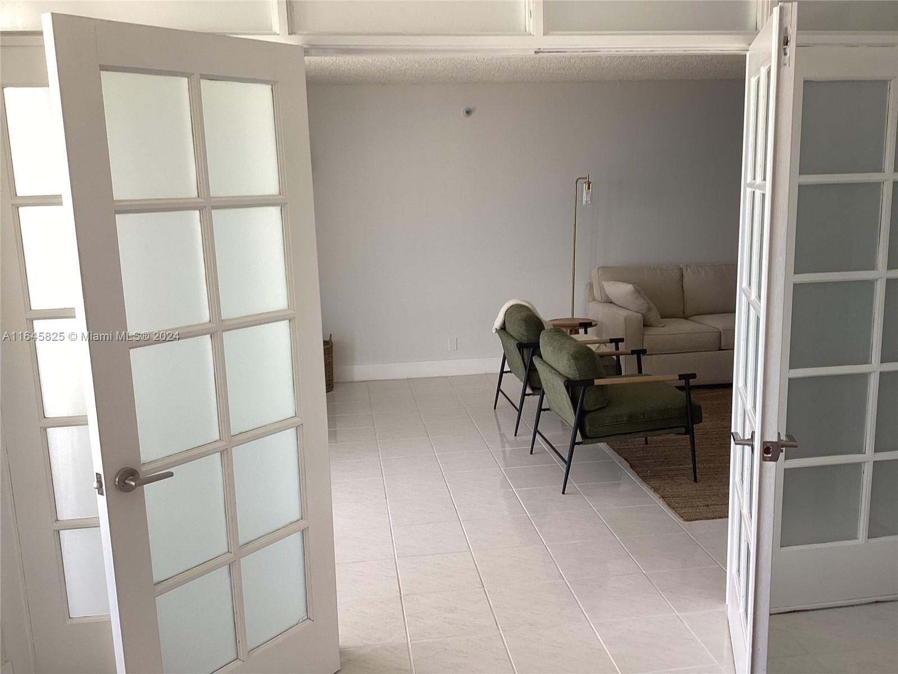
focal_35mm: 31
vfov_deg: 45.4
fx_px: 804
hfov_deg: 58.4
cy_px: 337
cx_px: 449
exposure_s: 1/60
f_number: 2.4
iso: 50
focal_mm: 3.3
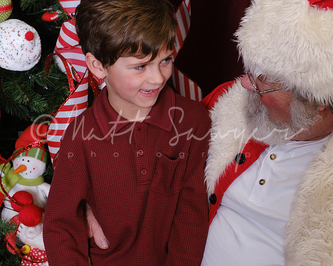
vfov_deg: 17.6
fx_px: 857
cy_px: 115
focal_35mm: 87
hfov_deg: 22.0
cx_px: 194
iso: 400
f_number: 6.4
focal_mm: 45.5
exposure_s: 1/125
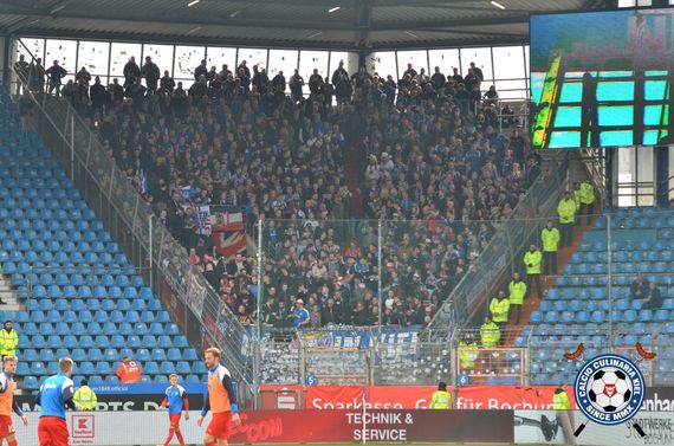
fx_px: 2941
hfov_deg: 13.1
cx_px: 337
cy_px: 223
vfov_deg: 8.7
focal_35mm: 158
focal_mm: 105
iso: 320
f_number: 4
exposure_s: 1/1000
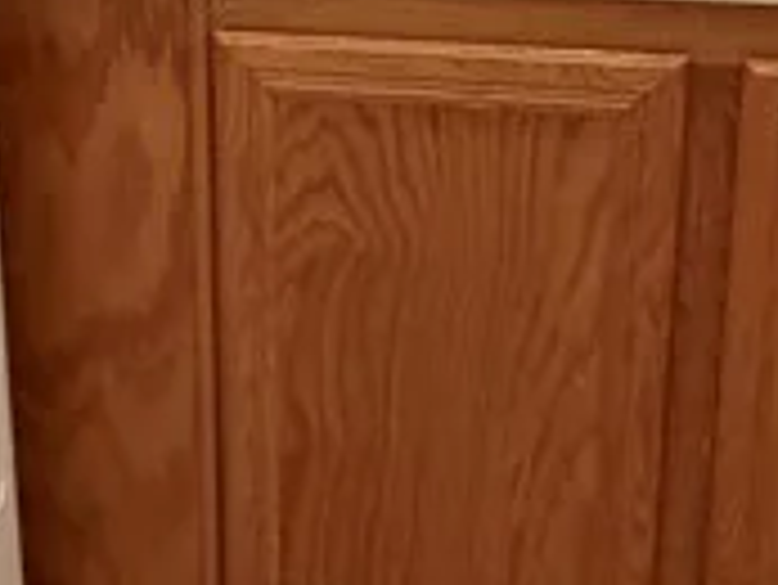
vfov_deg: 17.7
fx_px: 1867
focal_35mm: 83
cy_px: 176
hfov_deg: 23.4
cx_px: 225
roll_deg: +2.0
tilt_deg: -20.4
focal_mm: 2.22
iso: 1000
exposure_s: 1/60
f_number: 2.2
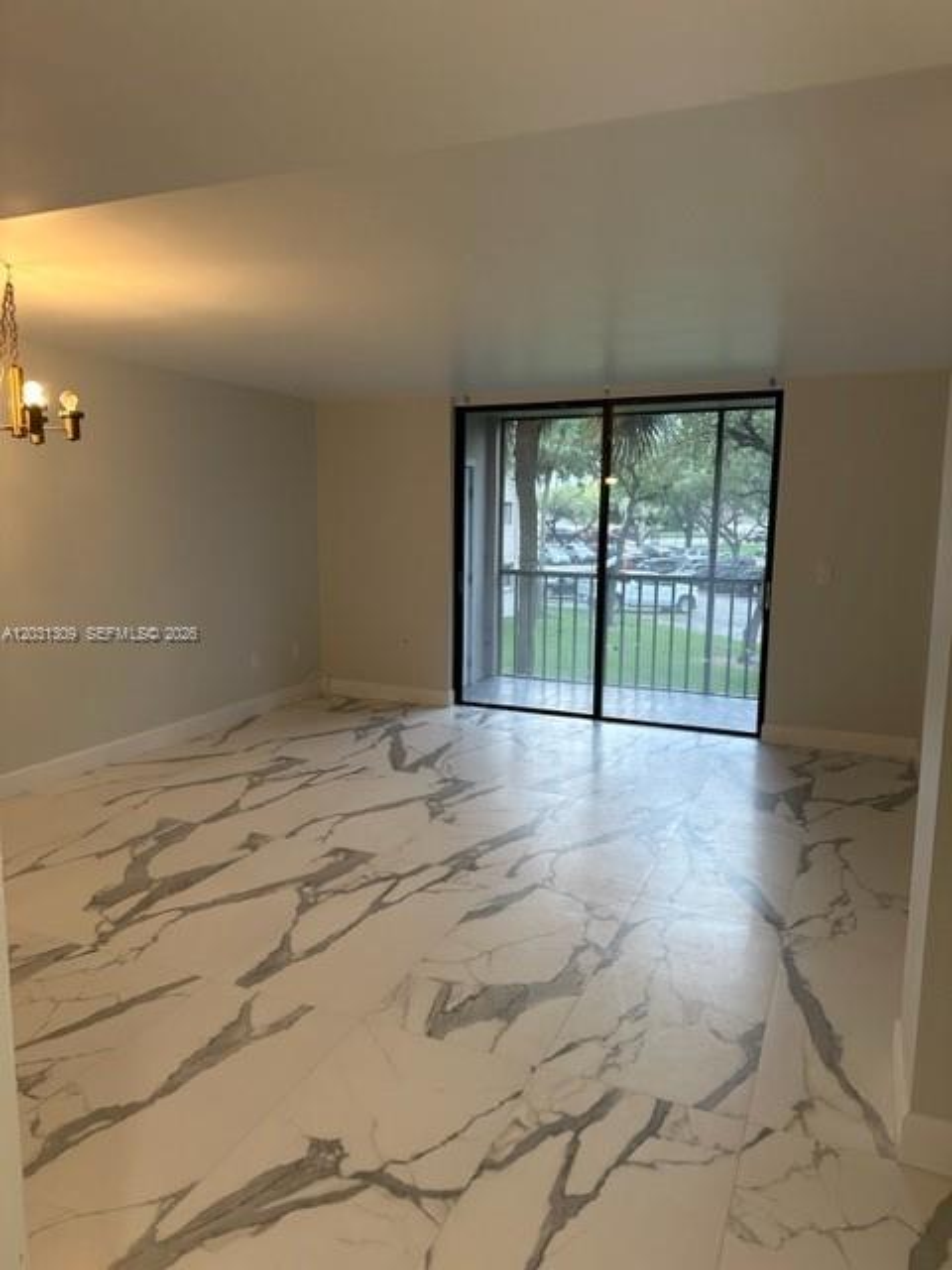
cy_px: 635
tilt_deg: -7.9
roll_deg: -0.4
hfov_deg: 56.8
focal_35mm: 24
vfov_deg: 71.6
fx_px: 880
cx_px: 476
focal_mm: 6.86
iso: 160
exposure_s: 1/120
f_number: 1.78
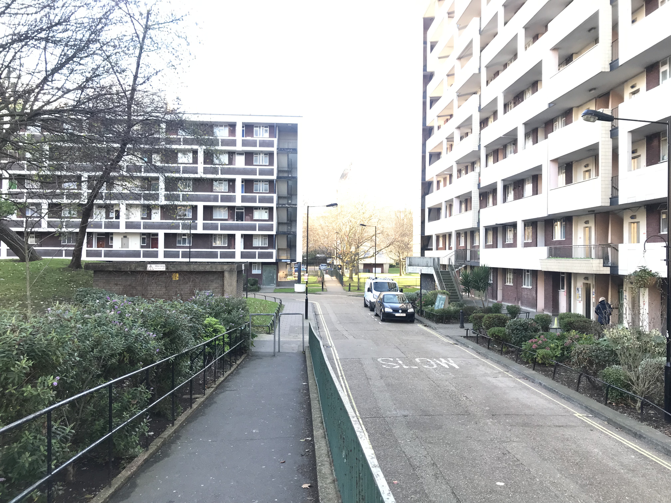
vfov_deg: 49.7
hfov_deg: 63.4
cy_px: 252
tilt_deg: +2.2
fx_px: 543
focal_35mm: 28
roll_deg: -0.9
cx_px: 336
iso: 32
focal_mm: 3.99
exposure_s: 1/100
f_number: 1.8
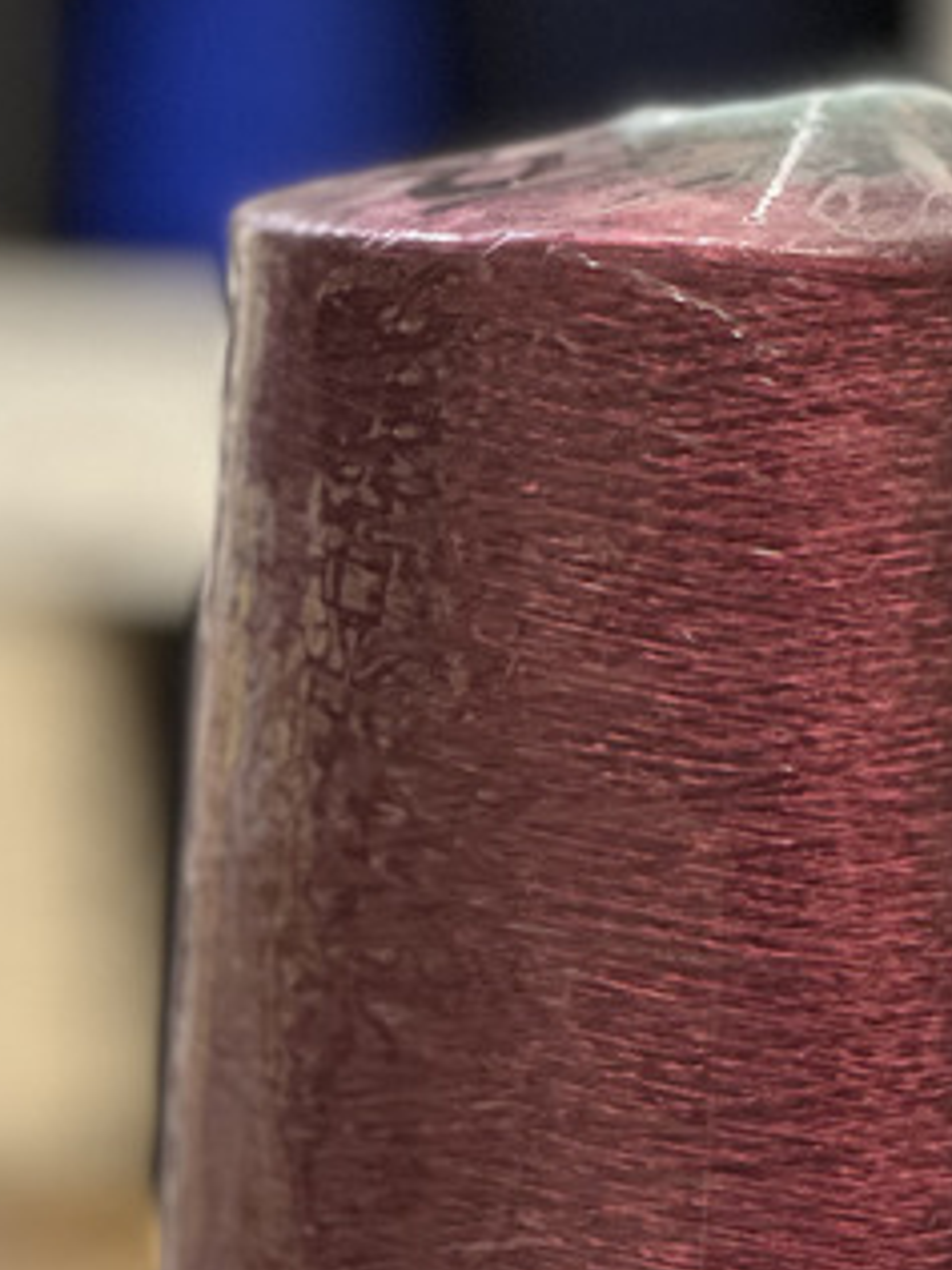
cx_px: 755
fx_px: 7150
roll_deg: -2.1
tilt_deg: -2.7
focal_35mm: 195
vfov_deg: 10.1
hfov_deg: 7.6
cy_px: 948
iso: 200
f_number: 2.8
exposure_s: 1/33
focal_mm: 9
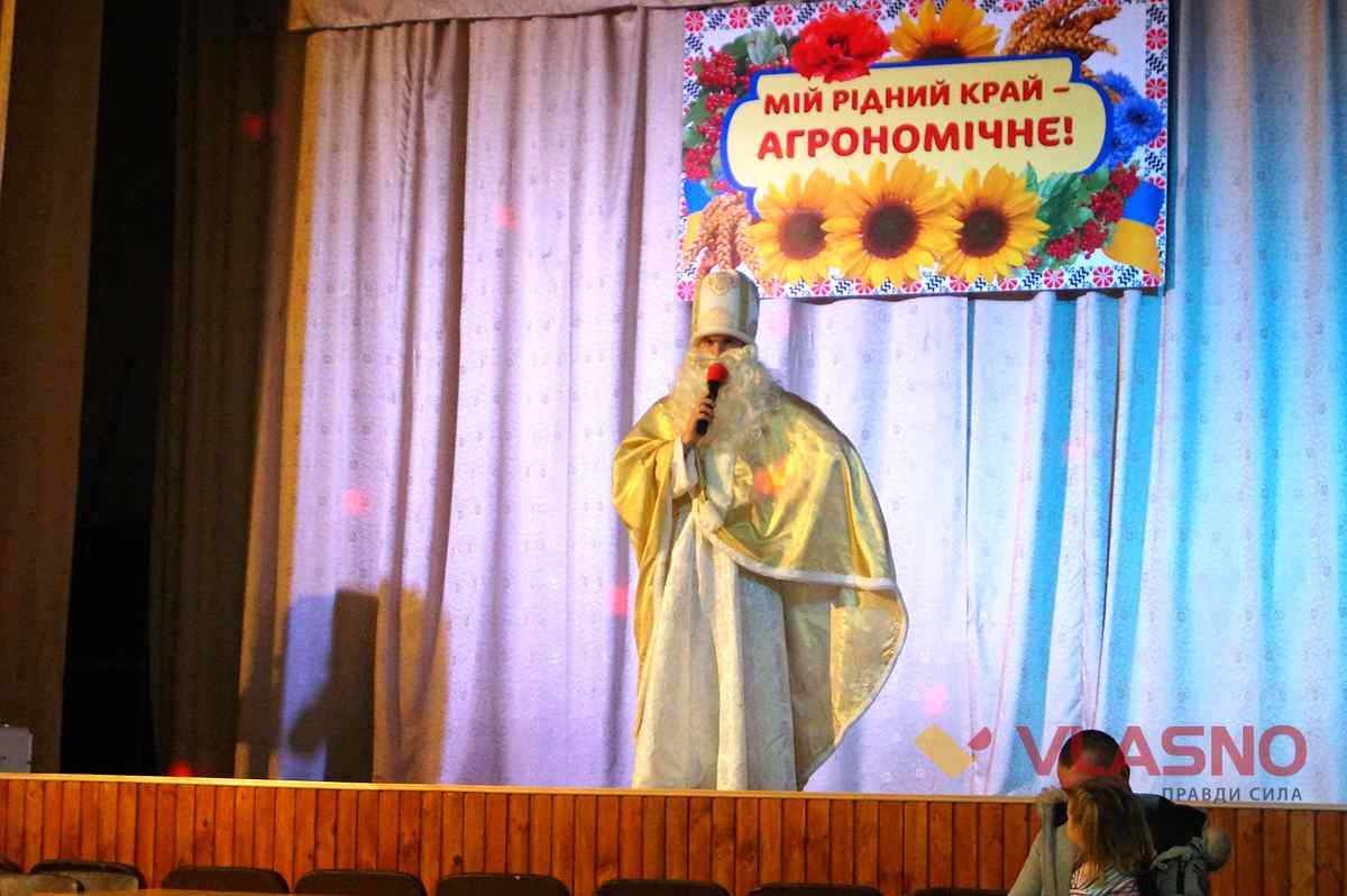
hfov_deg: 24.6
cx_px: 674
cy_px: 448
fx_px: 3084
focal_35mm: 82
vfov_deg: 16.5
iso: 3200
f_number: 5.6
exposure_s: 1/50
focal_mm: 55
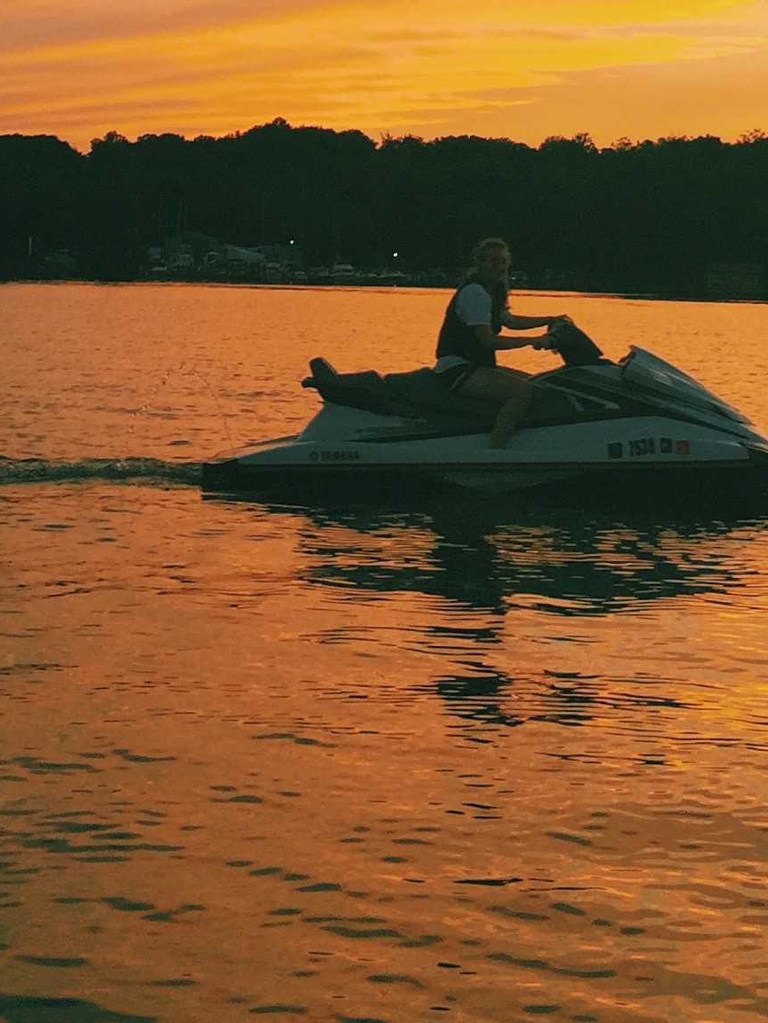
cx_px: 328
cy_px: -241
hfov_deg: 18.0
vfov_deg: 21.9
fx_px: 2425
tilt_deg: +13.6
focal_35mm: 82
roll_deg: -2.7
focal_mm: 4.15
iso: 32
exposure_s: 1/157
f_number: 2.2
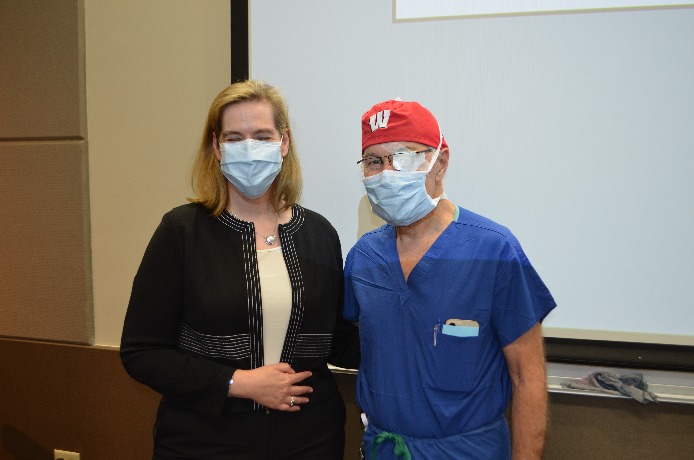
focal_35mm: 36
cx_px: 347
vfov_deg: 36.7
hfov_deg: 53.2
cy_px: 230
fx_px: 693
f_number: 4
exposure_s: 1/60
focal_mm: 24
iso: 640
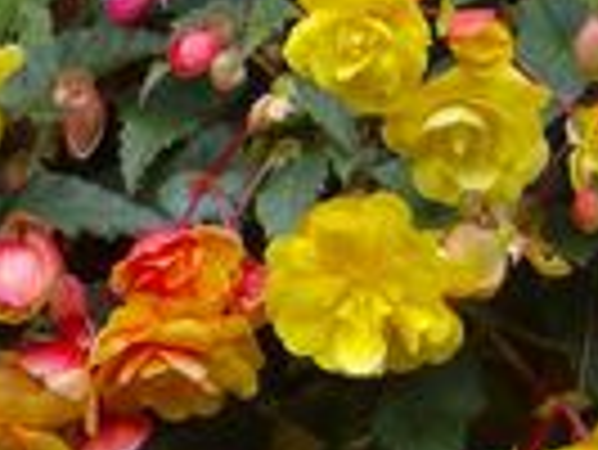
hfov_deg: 15.9
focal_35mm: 119
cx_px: -135
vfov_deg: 12.4
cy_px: 68
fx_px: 2058
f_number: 2.8
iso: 100
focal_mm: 6
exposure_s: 1/253
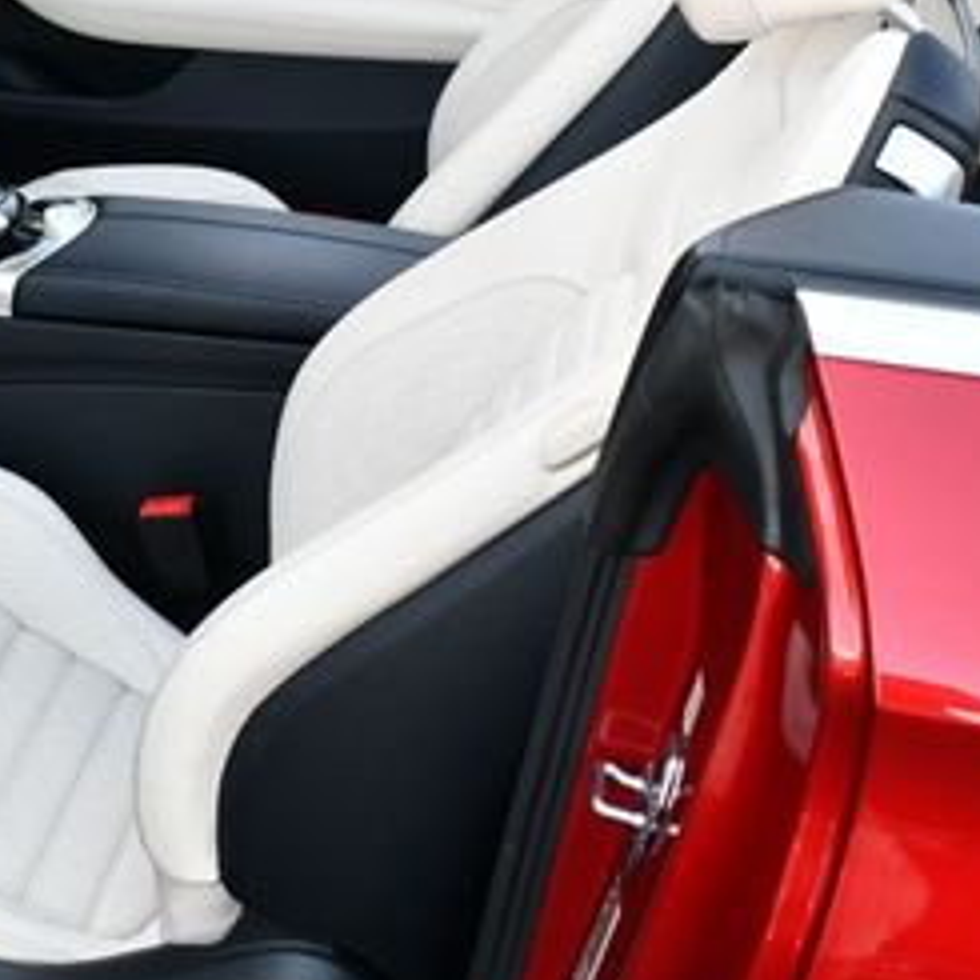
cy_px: 292
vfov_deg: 21.5
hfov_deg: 21.0
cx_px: 12
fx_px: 2562
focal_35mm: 80
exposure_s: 1/250
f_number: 4
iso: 400
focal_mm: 18
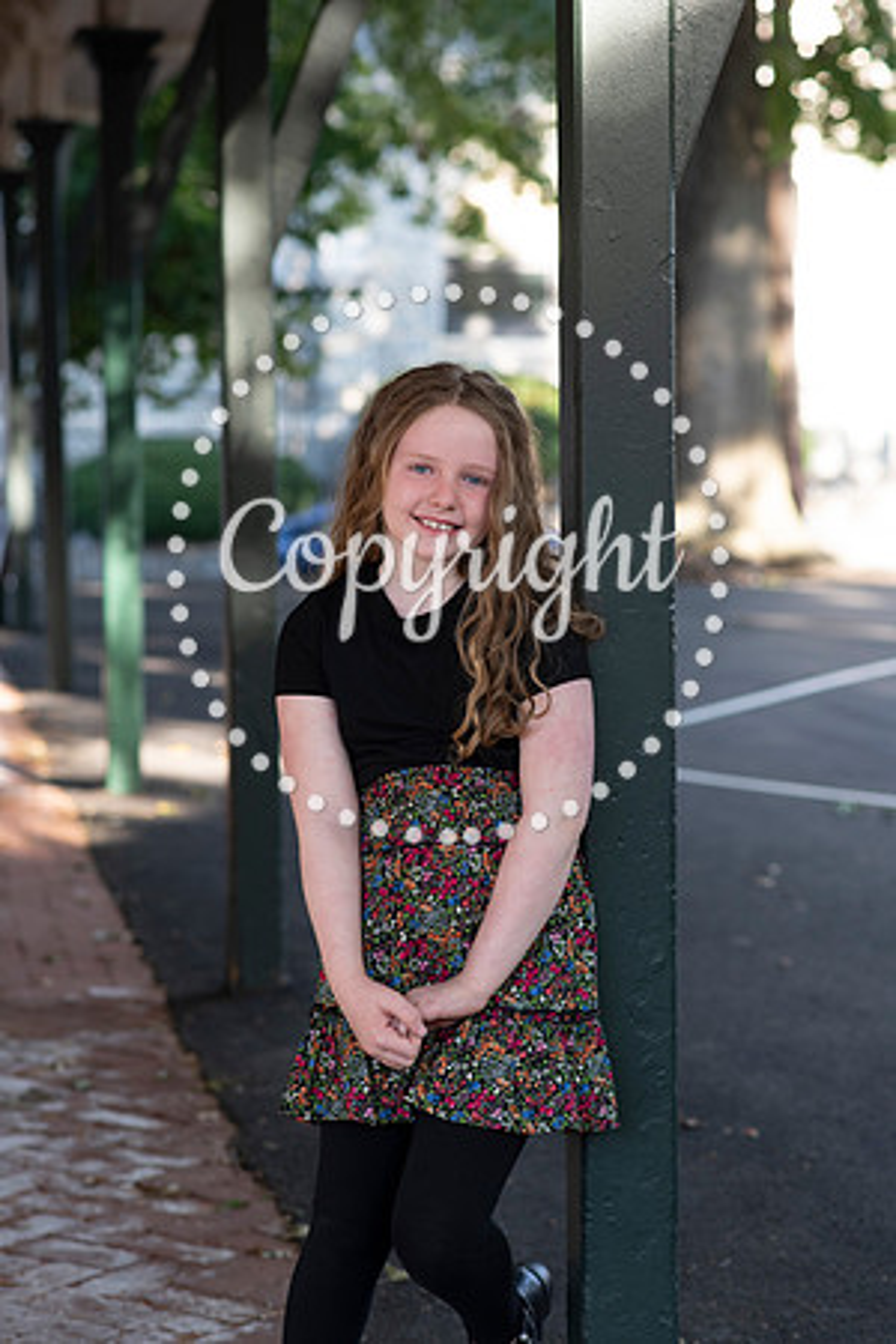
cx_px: 448
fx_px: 3173
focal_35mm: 85
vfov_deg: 23.9
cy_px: 672
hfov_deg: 16.1
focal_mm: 85
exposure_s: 1/320
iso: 640
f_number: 4
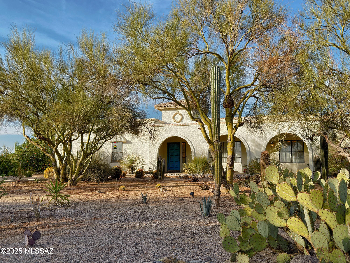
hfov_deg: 52.6
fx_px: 354
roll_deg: -0.3
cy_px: 132
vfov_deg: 40.7
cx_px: 175
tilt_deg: +6.8
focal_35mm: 35
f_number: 1.78
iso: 64
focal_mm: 6.76
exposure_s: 1/2198
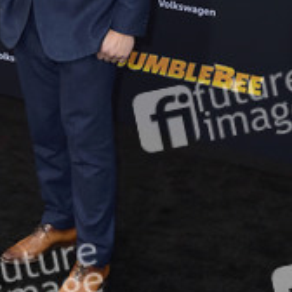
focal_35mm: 97
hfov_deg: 17.8
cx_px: 65
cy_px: 24
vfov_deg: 17.6
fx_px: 926
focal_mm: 48
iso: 250
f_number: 6.3
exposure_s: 1/250
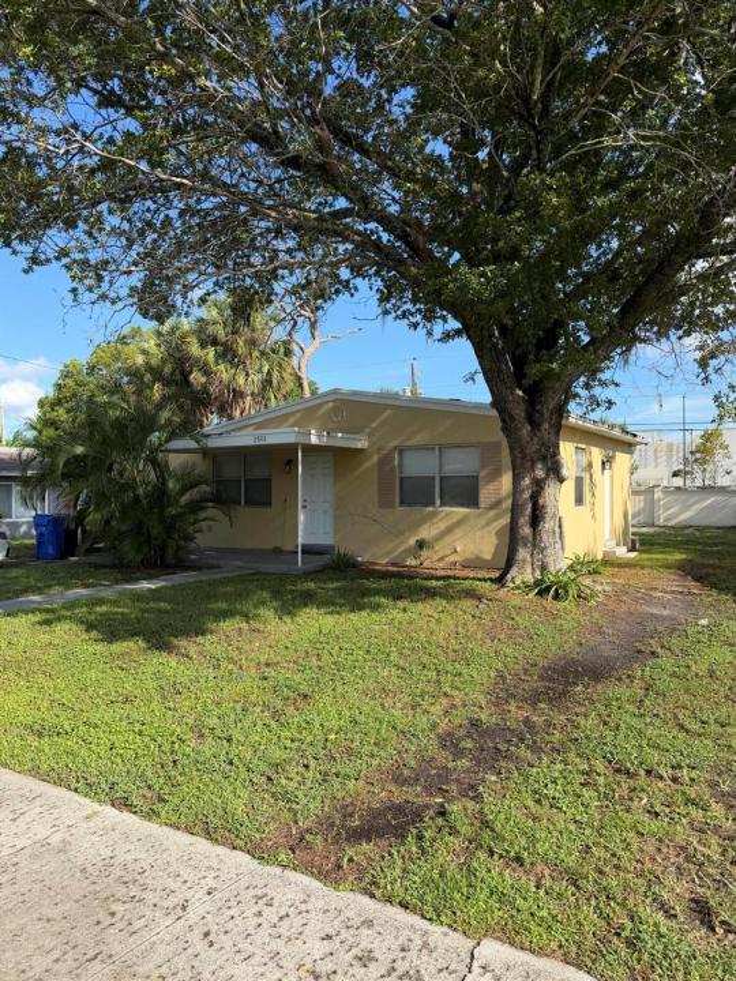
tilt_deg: -0.6
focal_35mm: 24
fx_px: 680
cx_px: 368
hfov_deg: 56.8
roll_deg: -0.6
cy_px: 490
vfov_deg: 71.6
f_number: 1.78
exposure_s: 1/2370
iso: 80
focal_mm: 6.76
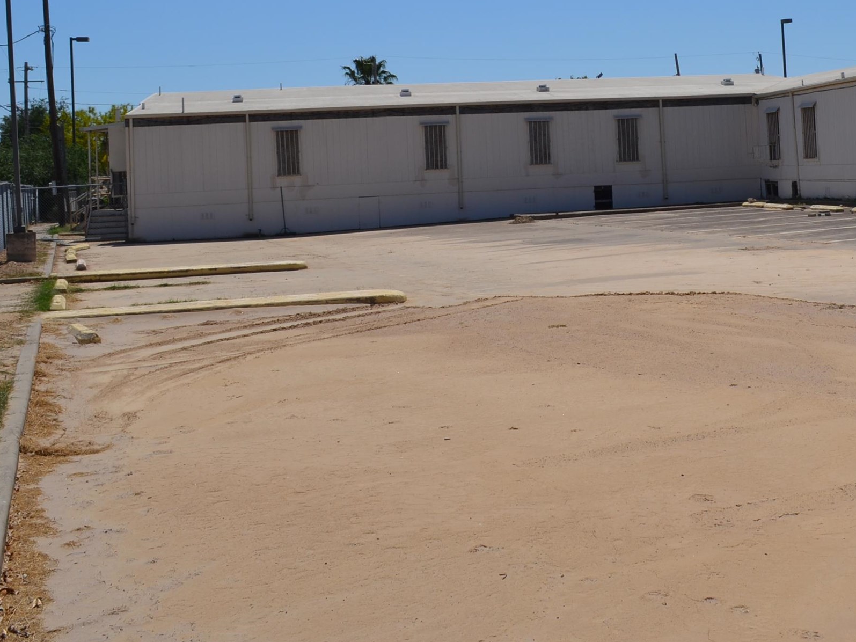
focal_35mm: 50
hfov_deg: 37.3
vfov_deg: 28.3
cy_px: 106
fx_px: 1236
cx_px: 639
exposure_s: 1/400
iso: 100
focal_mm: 18
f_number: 9
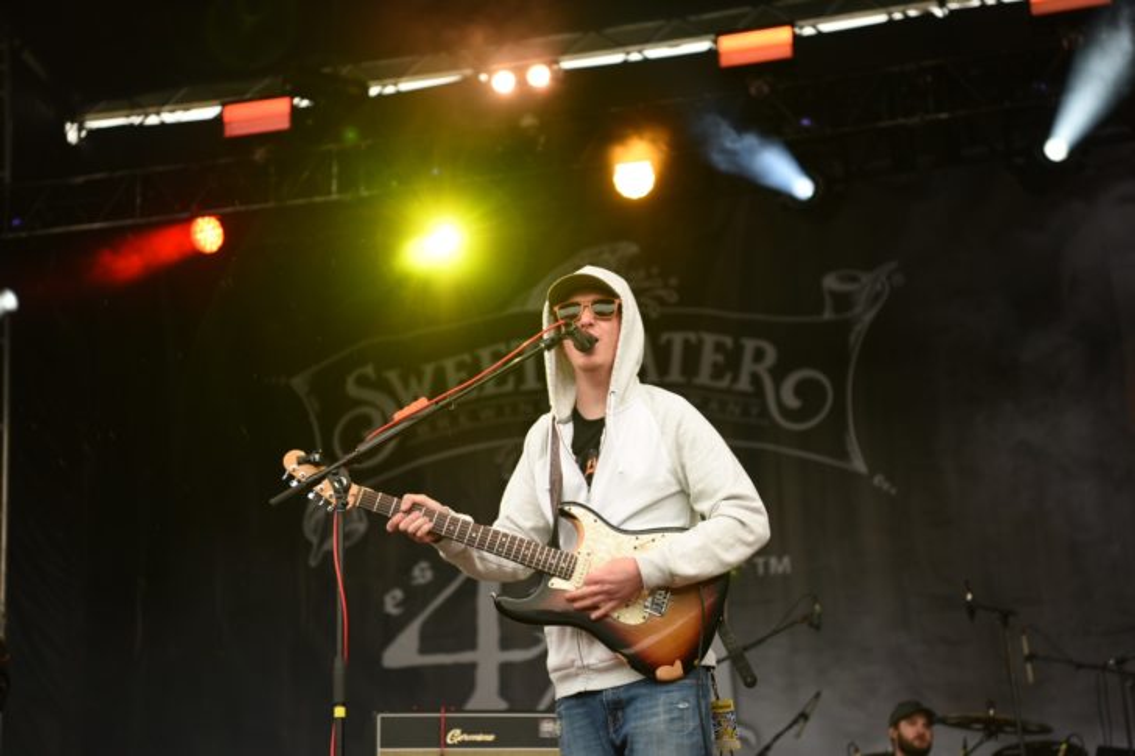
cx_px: 568
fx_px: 2206
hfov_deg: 28.8
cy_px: 378
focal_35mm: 70
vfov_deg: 19.4
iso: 400
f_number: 2.8
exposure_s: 1/250
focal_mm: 70
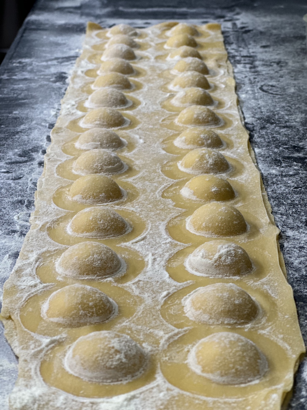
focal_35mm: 77
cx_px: 154
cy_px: 205
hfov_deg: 19.1
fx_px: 911
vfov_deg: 25.3
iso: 200
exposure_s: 1/100
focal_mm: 9
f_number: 2.8
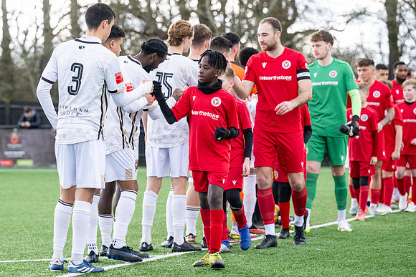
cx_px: 153
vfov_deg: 9.9
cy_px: 125
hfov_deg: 14.7
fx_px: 1609
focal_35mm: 139
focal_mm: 110
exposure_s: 1/800
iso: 800
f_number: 4
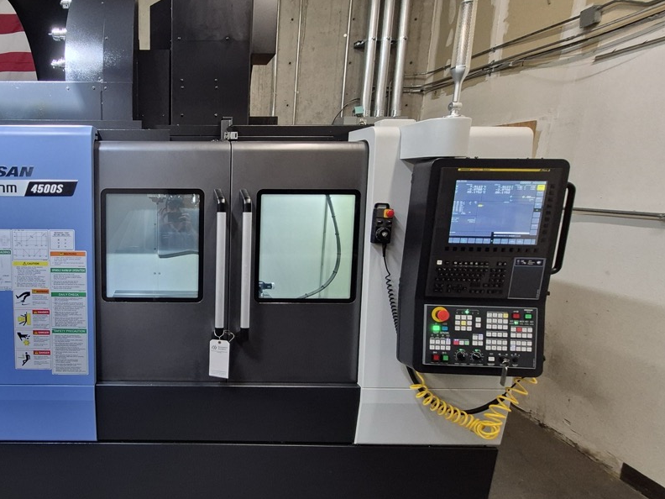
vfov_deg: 63.4
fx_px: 403
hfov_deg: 73.0
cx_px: 160
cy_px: 265
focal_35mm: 21
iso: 320
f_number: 2.2
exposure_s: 1/60
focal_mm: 1.74
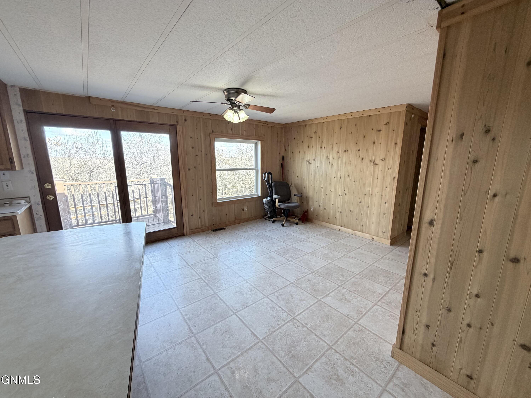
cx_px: 266
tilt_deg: -10.6
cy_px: 199
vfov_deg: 85.7
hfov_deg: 102.1
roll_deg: +0.6
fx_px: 215
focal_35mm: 14
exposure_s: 1/120
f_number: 2.2
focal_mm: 2.22
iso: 200
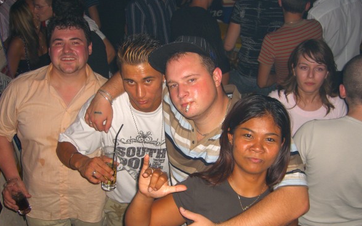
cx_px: 180
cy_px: 135
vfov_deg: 31.2
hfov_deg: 48.2
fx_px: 404
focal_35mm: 41
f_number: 2.8
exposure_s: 1/60
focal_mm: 7.9
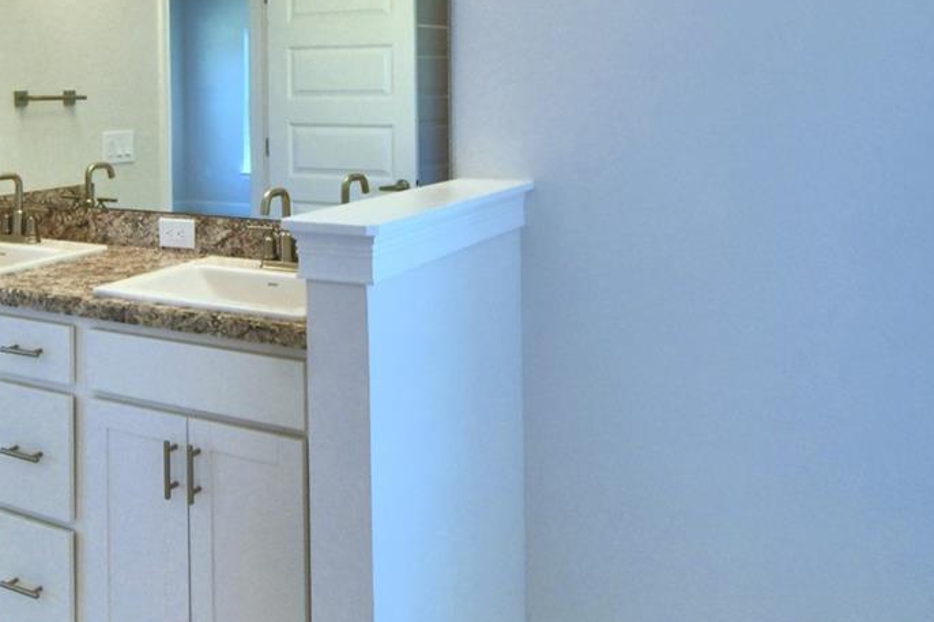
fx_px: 908
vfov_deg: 35.9
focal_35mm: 35
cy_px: 79
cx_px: 316
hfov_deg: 53.4
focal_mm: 10
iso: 200
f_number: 4.5
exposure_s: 1/160
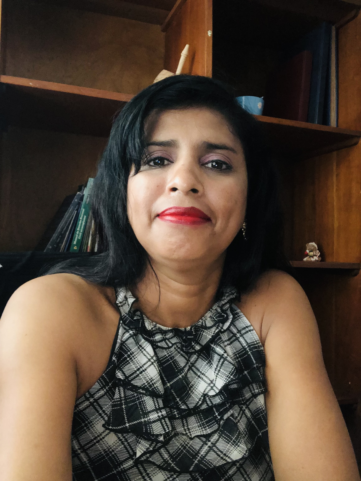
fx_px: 444
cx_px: 180
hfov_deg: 44.2
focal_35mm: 32
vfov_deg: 56.8
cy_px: 240
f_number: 2.2
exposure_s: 1/17
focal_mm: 2.87
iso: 320
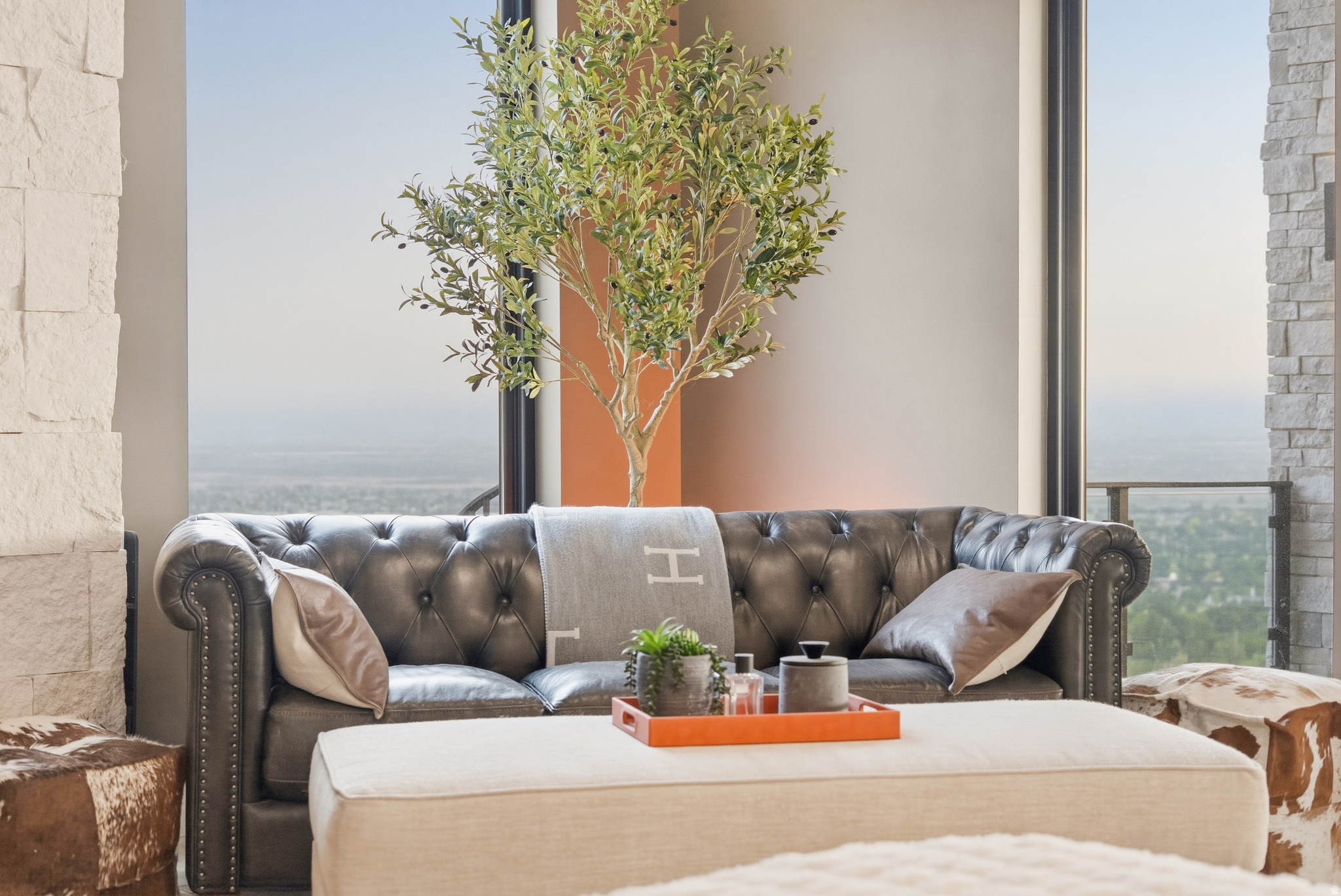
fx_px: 1863
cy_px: 448
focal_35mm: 50
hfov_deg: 39.6
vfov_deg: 27.0
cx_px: 670
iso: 400
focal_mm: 50
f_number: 4
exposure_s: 1/60
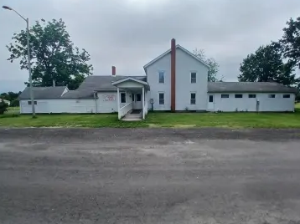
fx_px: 165
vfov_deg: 68.6
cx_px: 163
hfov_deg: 84.5
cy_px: 116
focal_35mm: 19
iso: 50
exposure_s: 1/1427
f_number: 2.2
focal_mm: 1.4
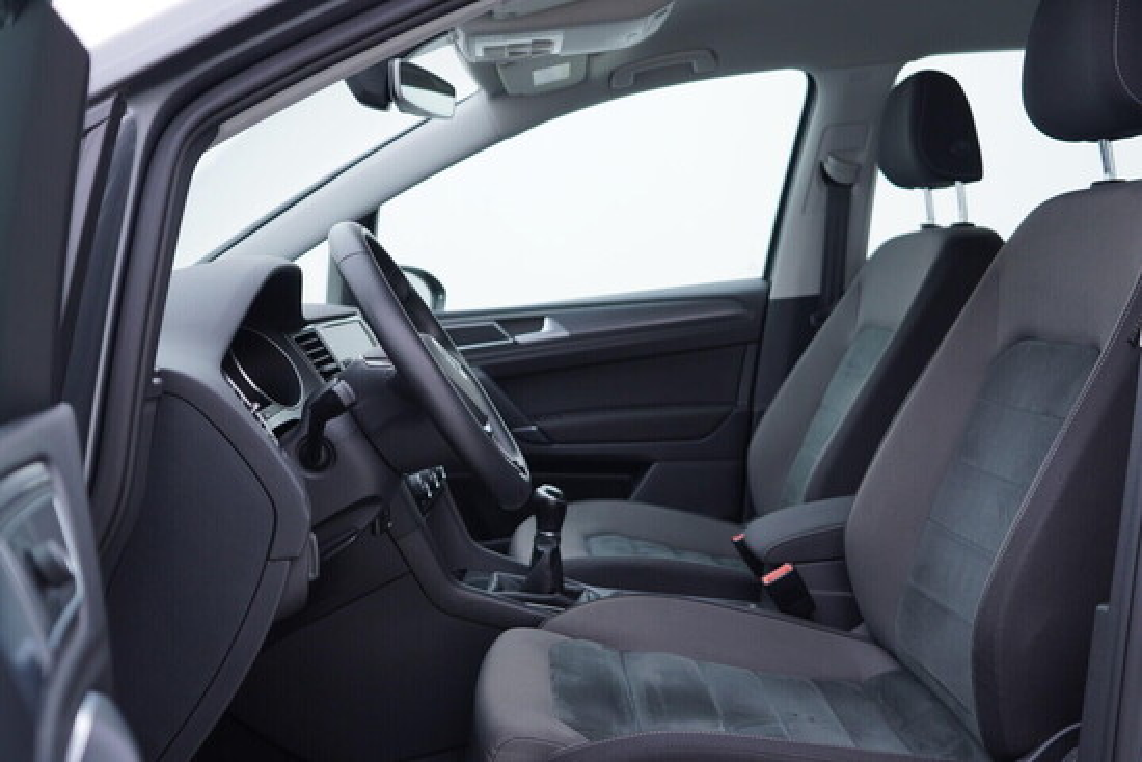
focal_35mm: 36
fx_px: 1142
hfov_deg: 53.1
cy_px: 381
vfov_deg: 36.9
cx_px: 571
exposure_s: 1/50
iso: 125
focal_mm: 24
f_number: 3.2
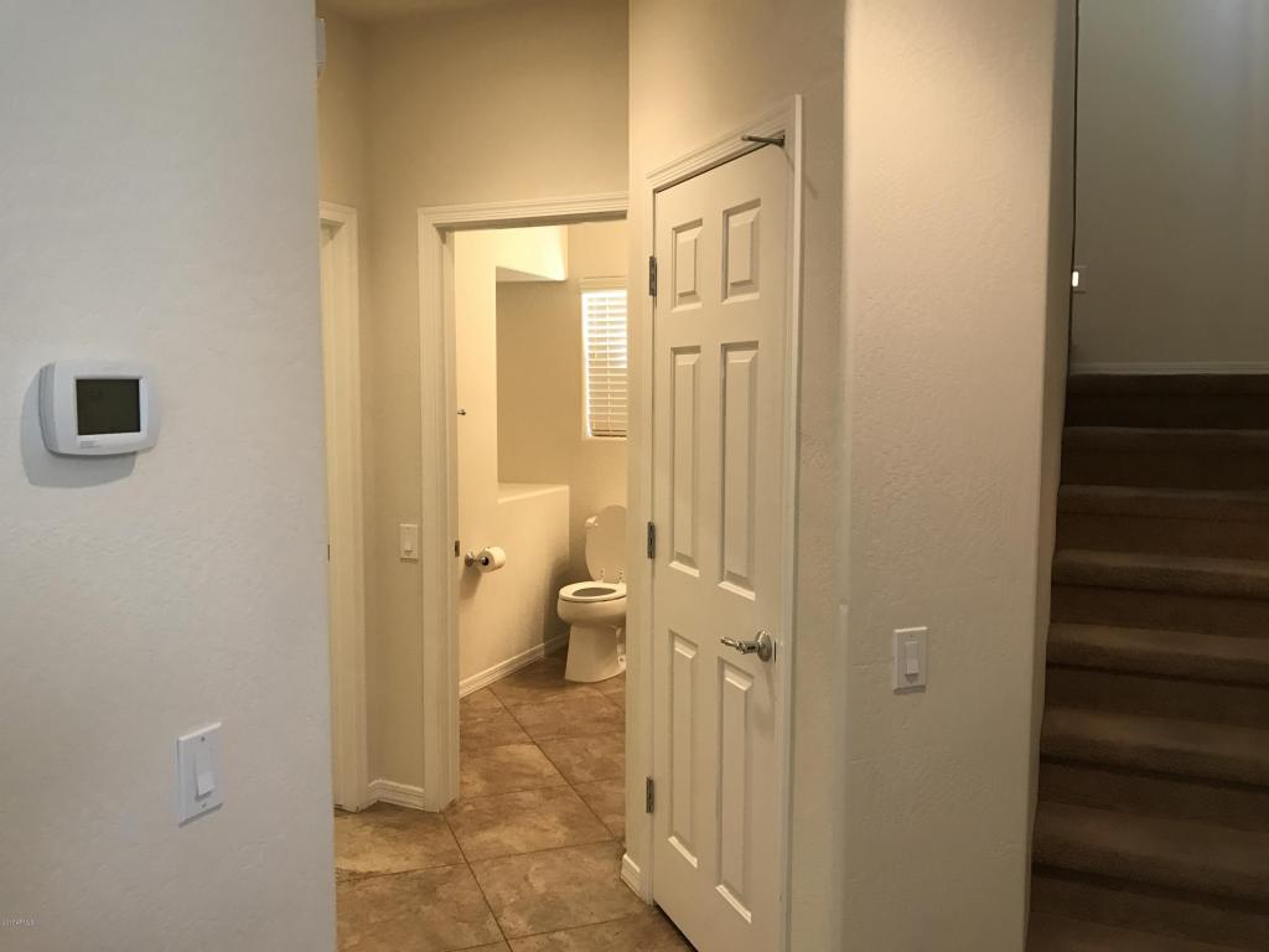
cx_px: 634
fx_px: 1026
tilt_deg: -3.1
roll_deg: +0.4
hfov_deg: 63.4
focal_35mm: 28
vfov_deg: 49.7
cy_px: 476
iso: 40
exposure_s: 1/17
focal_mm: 3.99
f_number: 1.8
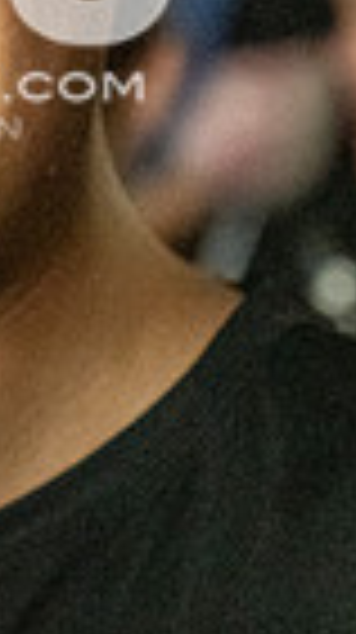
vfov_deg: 7.1
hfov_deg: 4.0
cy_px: -74
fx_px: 5083
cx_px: -167
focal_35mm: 302
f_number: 4
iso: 16000
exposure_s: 1/800
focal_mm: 70
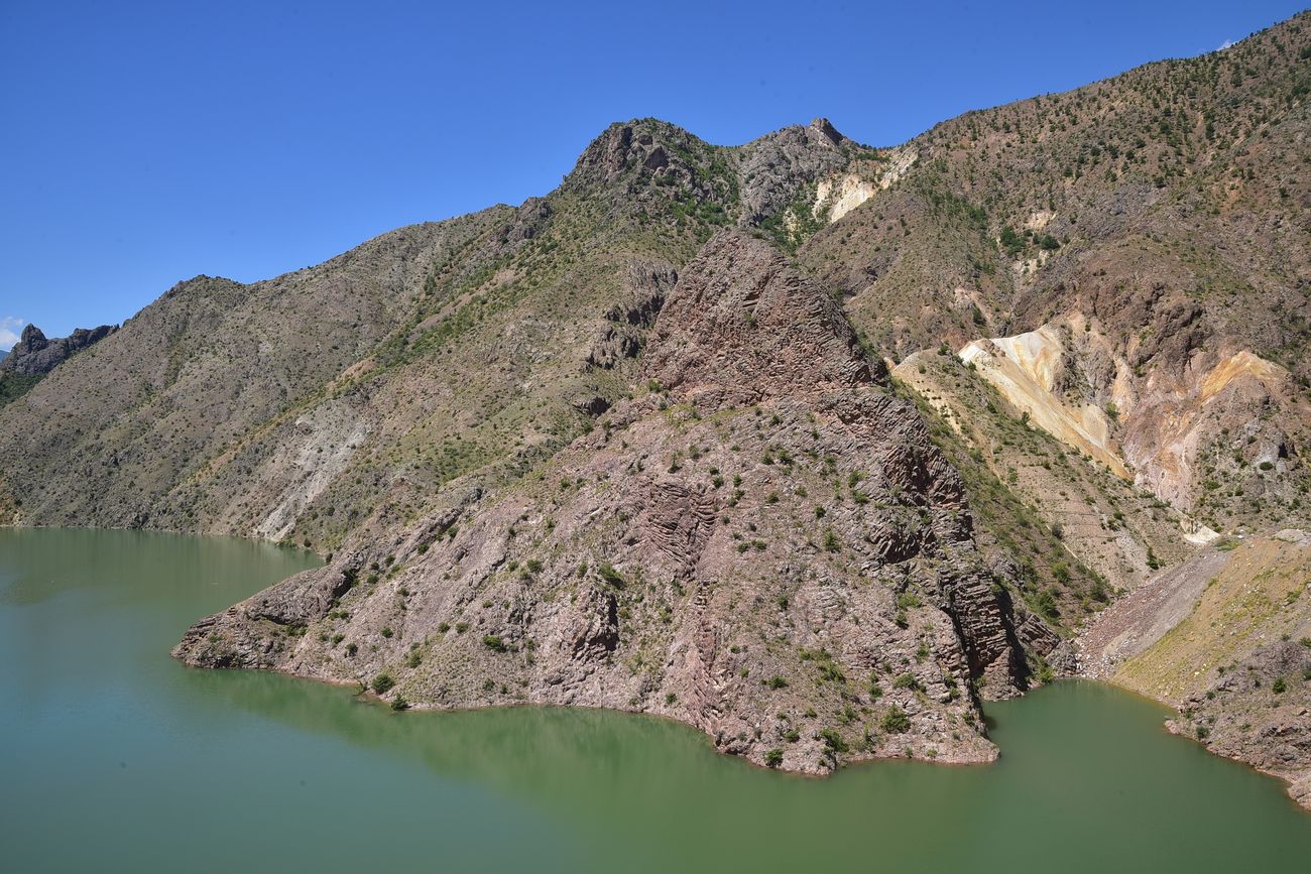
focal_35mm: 31
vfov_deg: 42.3
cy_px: 437
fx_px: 1129
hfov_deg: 60.3
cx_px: 656
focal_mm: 31
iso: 160
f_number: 16
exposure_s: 1/125
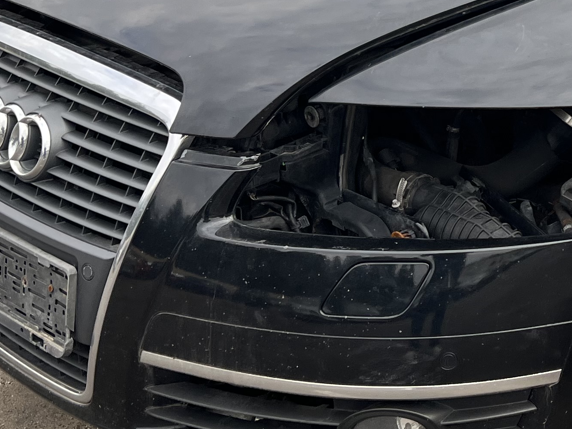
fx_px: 1305
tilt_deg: -19.0
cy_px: 68
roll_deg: +1.0
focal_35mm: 79
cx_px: 613
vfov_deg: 18.4
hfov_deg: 23.4
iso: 50
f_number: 1.5
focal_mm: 5.7
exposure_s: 1/709
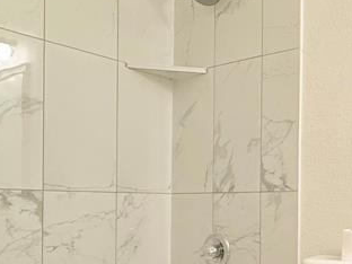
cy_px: 201
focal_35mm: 46
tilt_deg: +1.3
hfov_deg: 36.8
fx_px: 468
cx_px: 355
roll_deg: +0.2
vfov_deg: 30.9
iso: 320
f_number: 2.2
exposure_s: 1/120
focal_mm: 2.22
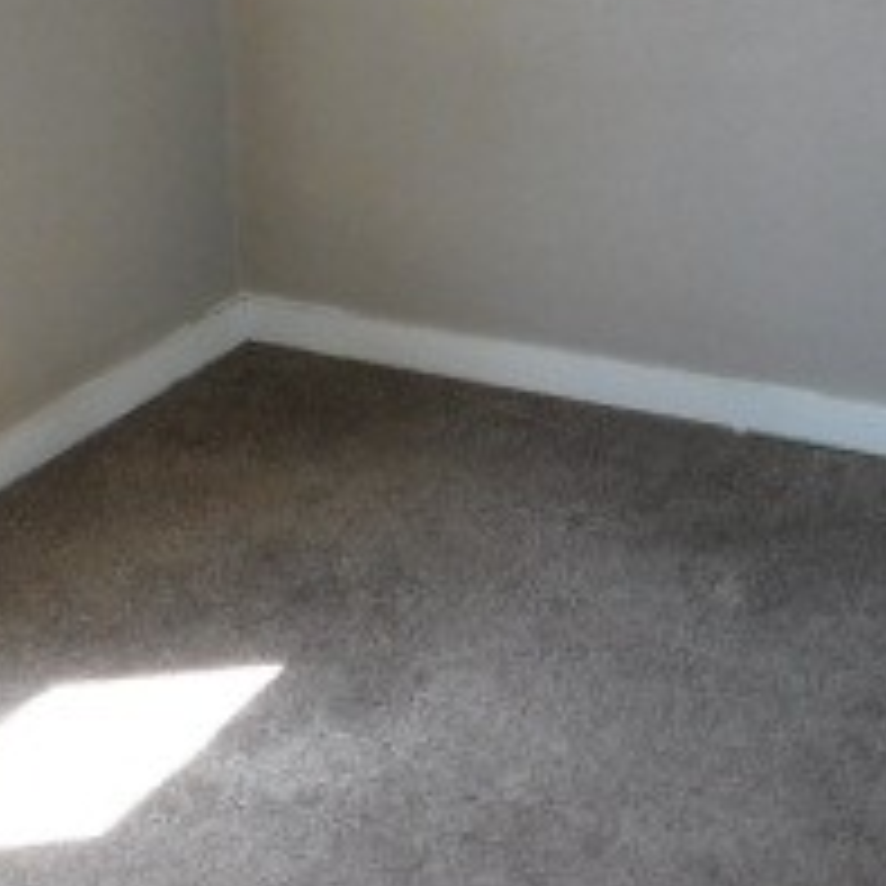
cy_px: 0
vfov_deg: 24.9
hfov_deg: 26.0
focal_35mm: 66
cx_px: 544
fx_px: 1911
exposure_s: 1/40
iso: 125
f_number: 3
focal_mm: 4
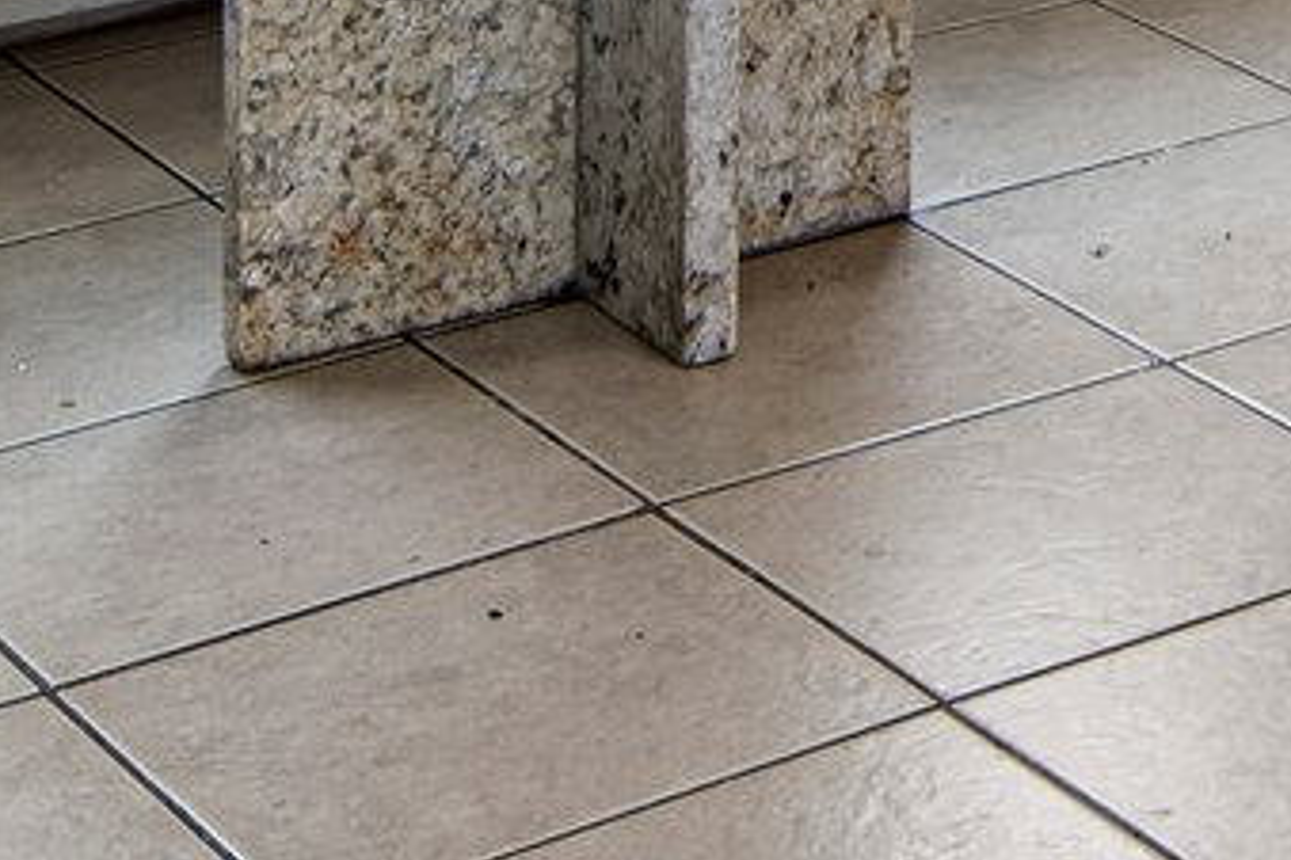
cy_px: -1653
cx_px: 2327
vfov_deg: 8.9
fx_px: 4554
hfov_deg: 14.3
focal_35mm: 127
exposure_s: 1/3.33
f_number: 9
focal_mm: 14
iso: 100
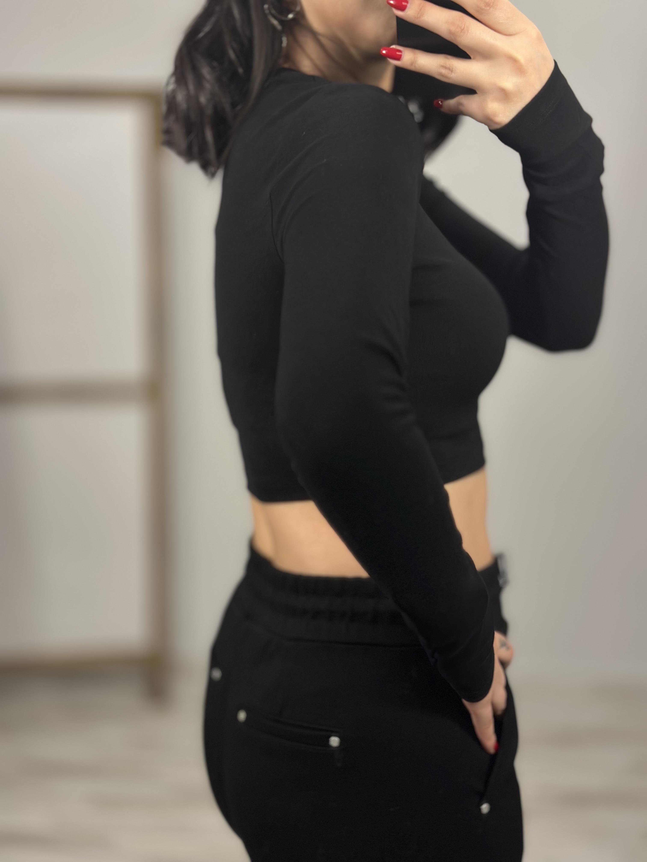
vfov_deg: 39.7
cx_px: 324
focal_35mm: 48
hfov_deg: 30.3
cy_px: 431
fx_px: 1196
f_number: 1.78
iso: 100
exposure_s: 1/100
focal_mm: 6.86
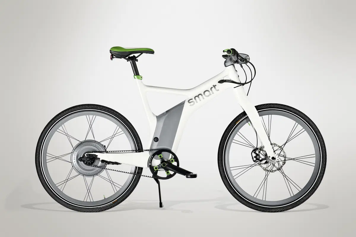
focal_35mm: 105
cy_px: 118
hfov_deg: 19.5
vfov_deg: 13.0
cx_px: 178
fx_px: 1038
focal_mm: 105
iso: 100
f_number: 11
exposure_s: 1/160
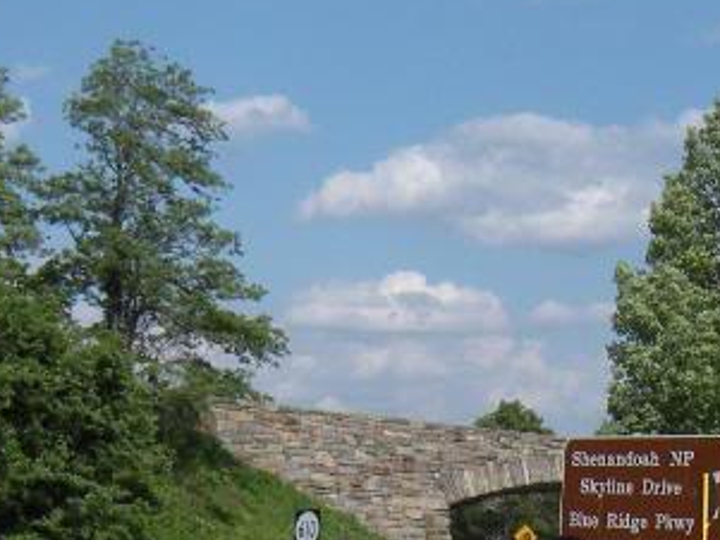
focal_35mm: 119
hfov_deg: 15.7
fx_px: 2476
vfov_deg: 12.1
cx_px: 962
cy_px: 698
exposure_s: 1/896
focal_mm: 5.9
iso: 64
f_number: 3.8
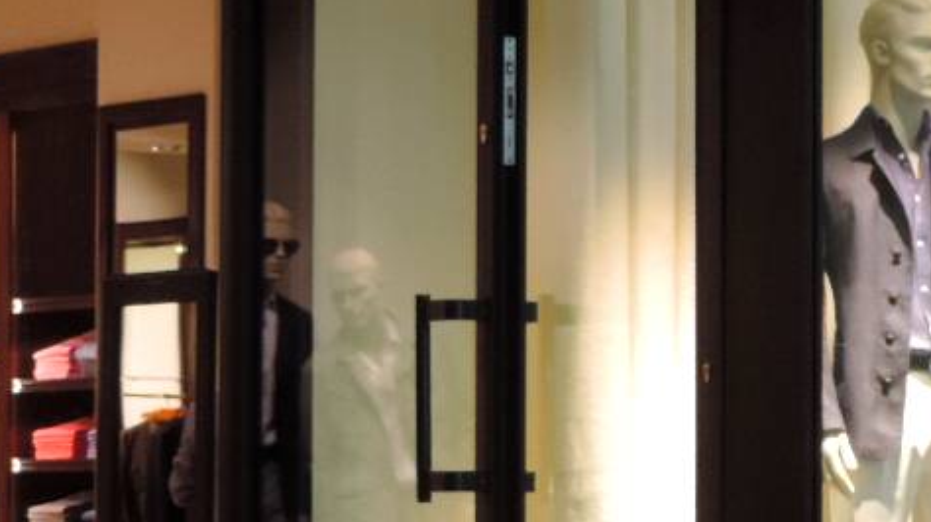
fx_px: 4268
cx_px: 760
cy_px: 383
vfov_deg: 7.0
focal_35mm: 173
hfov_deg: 12.4
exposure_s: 1/50
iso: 220
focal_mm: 8.3
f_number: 3.5
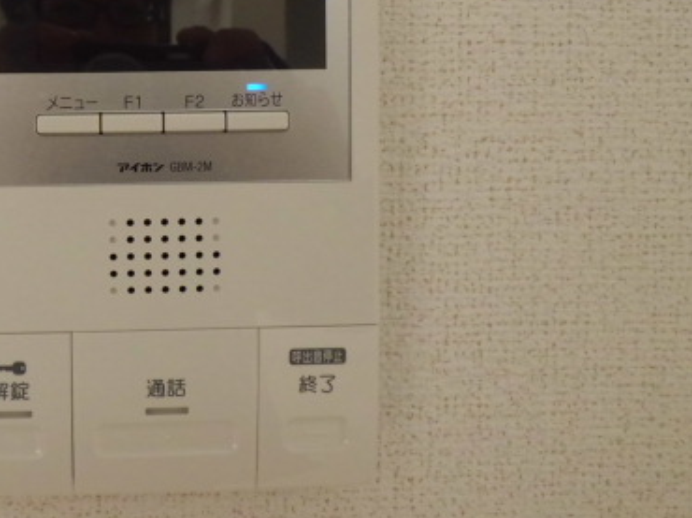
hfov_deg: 40.5
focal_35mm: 45
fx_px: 899
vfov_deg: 31.5
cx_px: 148
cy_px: 122
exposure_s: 1/160
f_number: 2.8
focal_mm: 4.7
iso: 100
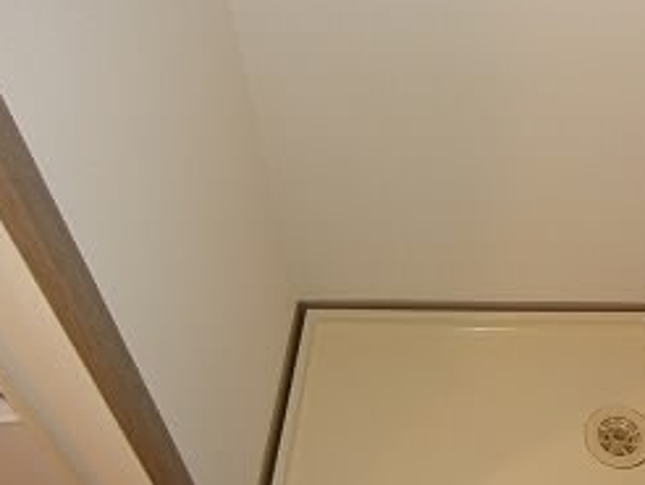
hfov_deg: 42.8
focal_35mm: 42
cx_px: 514
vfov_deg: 34.3
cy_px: 203
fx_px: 783
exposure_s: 1/60
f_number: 3.2
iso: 400
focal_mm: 4.3
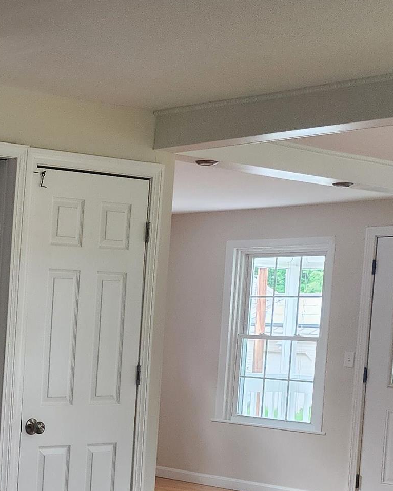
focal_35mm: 72
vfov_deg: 26.0
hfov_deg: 18.1
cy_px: 382
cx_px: -251
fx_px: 1047
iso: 250
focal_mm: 6.4
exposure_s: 1/120
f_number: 1.8
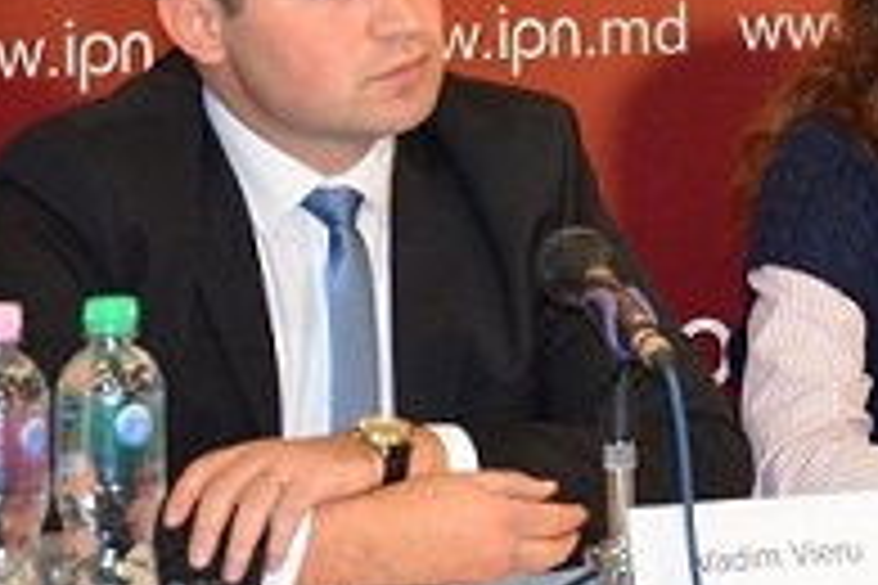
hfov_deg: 8.2
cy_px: -218
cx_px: 1141
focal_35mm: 247
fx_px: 6024
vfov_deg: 5.5
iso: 2000
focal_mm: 58
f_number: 5
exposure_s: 1/60
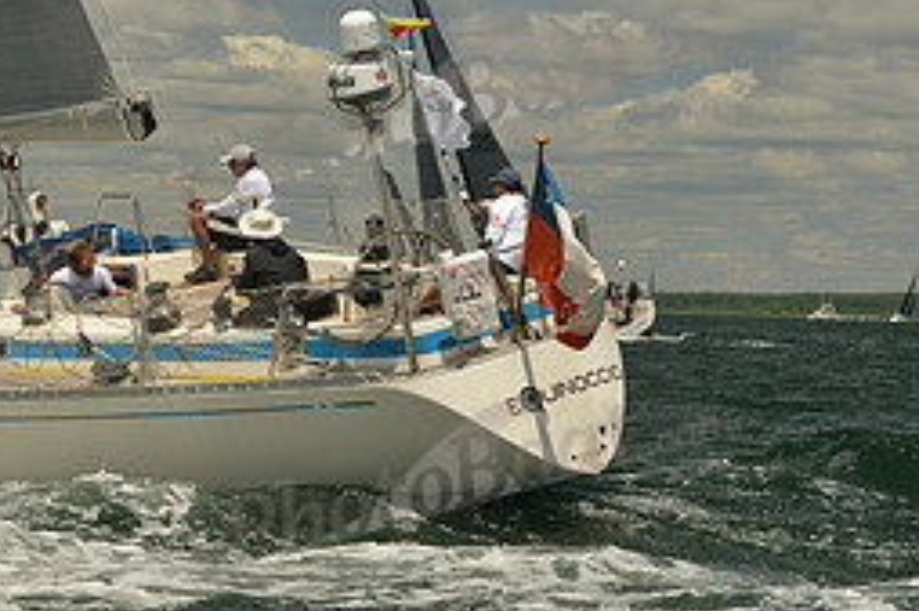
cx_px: 40
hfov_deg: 12.7
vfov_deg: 8.6
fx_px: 4082
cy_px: 338
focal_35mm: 160
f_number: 8
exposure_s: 1/800
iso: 400
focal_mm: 70
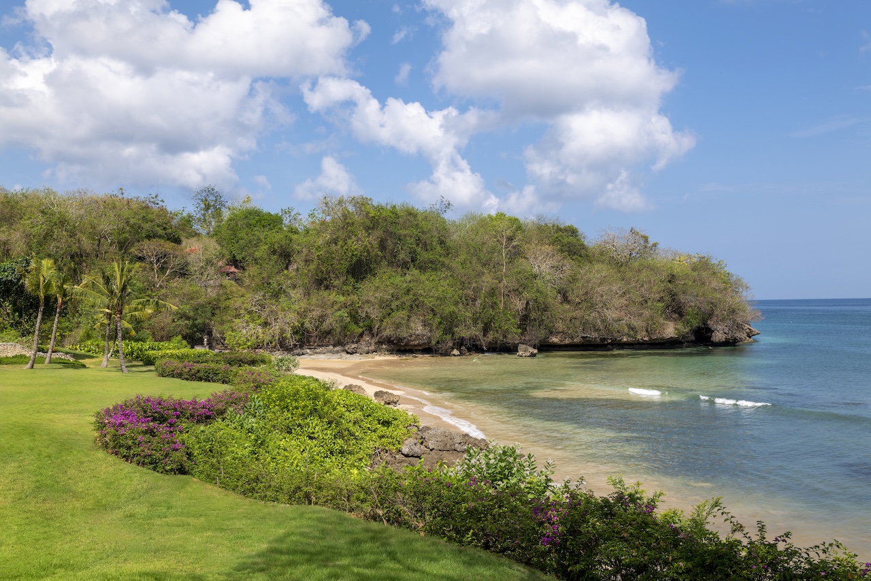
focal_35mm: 33
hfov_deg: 57.2
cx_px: 436
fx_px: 799
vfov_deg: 40.0
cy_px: 290
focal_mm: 33
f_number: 11
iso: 200
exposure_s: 1/250
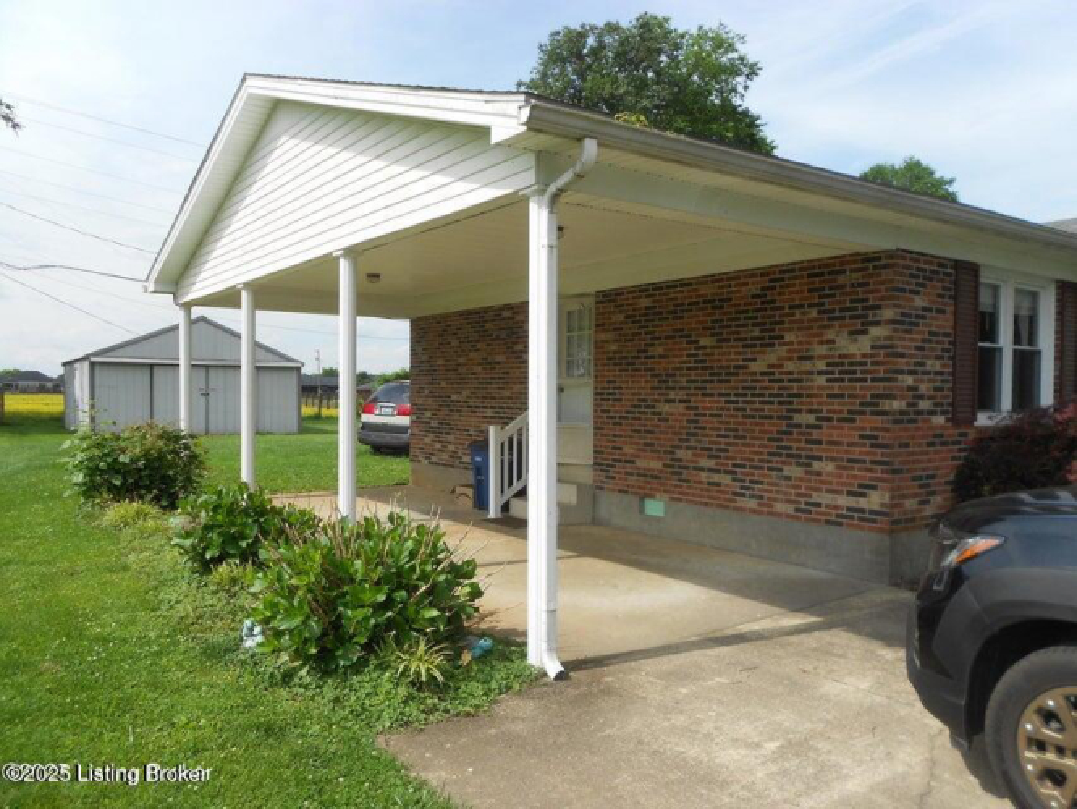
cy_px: 404
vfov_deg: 53.1
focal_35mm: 26
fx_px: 809
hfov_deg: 67.3
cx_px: 538
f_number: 3.2
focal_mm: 4.6
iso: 80
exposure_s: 1/1000
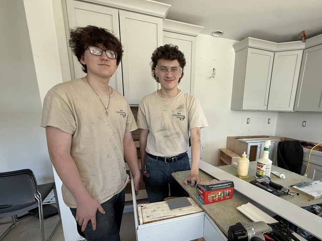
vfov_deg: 67.6
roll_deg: -0.6
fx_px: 177
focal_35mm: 19
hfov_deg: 83.7
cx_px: 192
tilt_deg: -14.7
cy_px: 151
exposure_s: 1/99
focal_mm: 2.22
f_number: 2.2
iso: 250
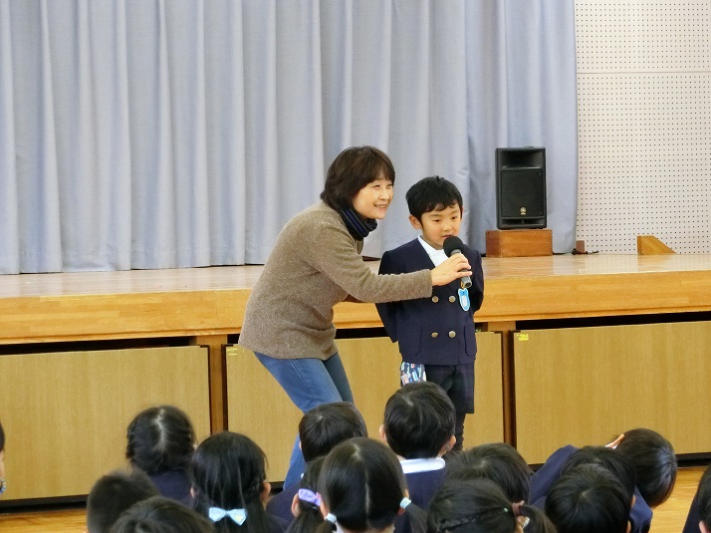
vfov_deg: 10.7
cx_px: 384
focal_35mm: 139
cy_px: 269
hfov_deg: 14.2
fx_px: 2854
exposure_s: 1/80
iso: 1600
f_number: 4.6
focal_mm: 26.5
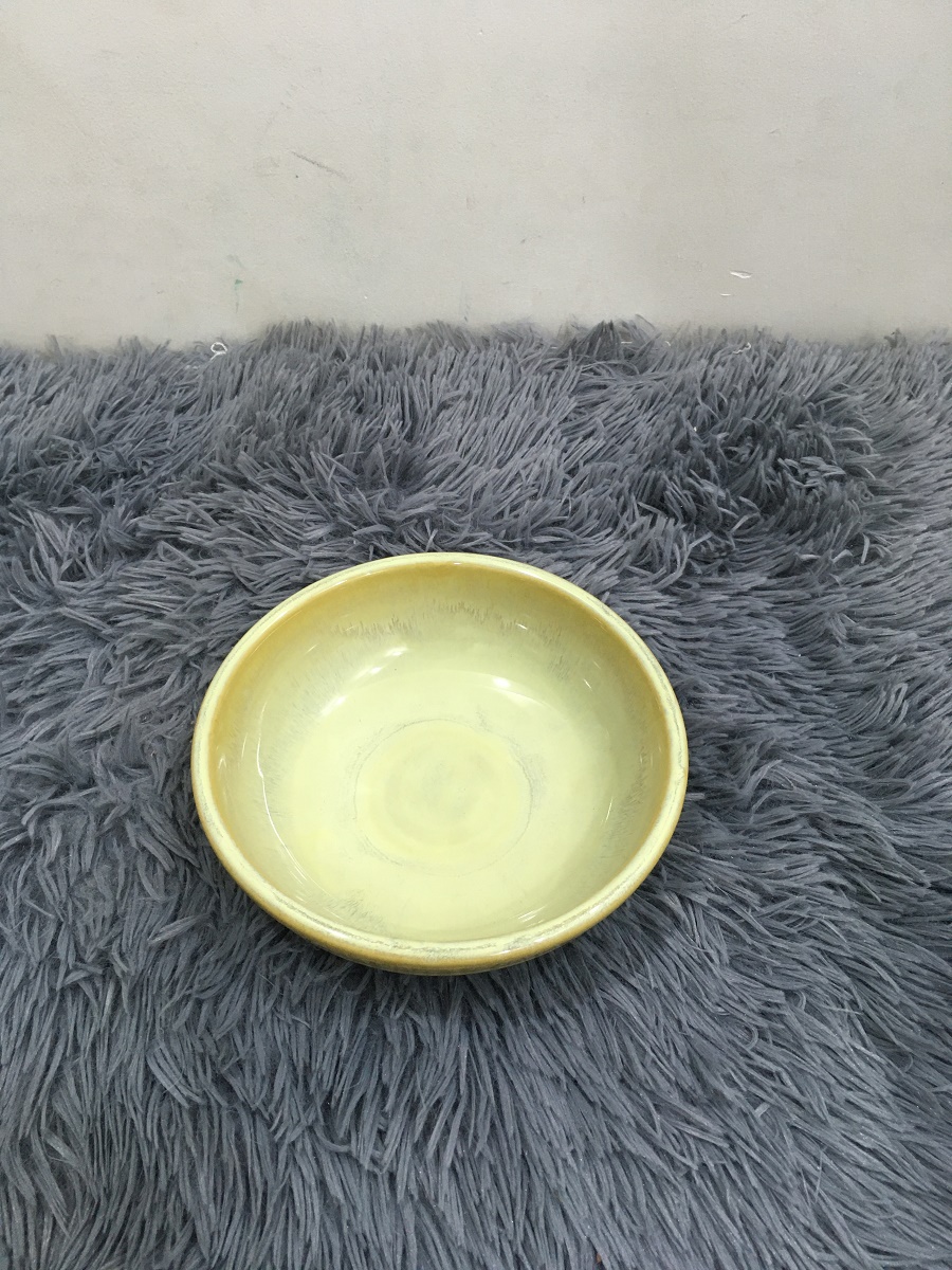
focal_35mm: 29
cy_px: 635
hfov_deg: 48.2
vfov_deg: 61.7
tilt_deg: -53.6
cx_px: 476
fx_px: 1063
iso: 125
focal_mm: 4.15
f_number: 2.2
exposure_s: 1/33
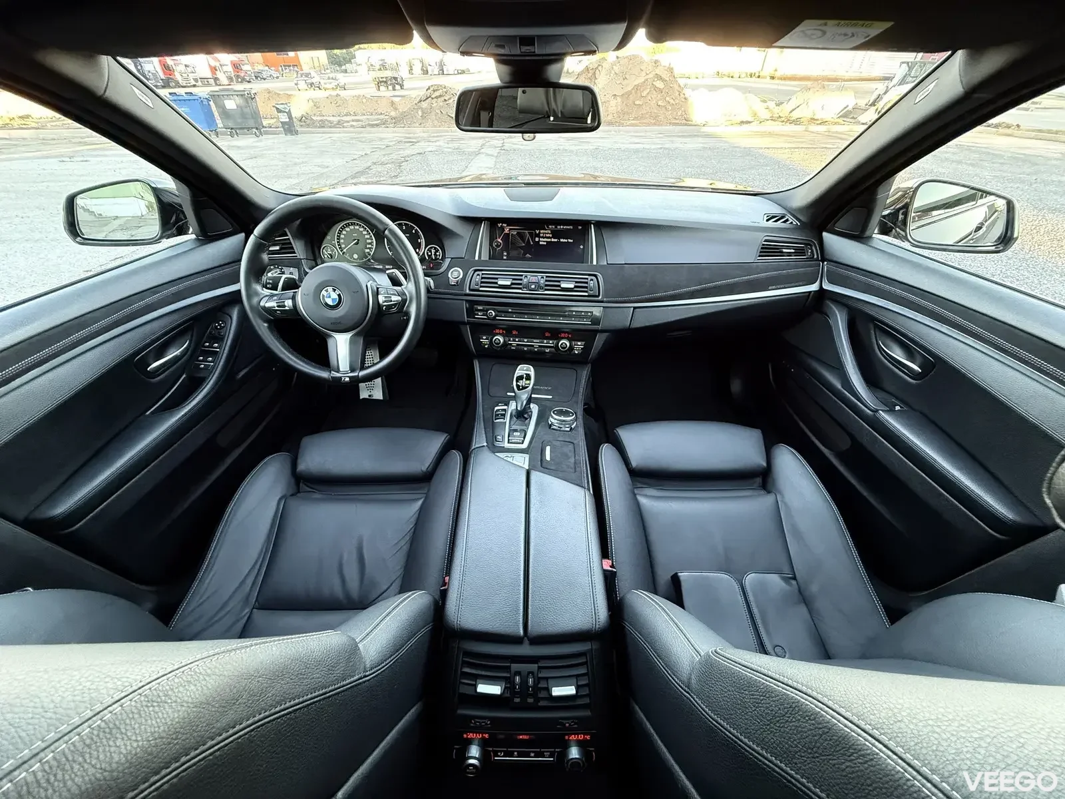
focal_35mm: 14
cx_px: 532
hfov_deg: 102.1
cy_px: 400
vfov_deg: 85.7
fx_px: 431
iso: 640
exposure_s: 1/60
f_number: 2.2
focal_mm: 2.22
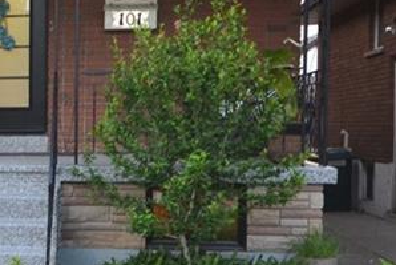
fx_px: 1133
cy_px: 192
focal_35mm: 103
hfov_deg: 18.2
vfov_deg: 13.3
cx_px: -150
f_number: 6.3
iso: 800
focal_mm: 20
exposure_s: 1/60
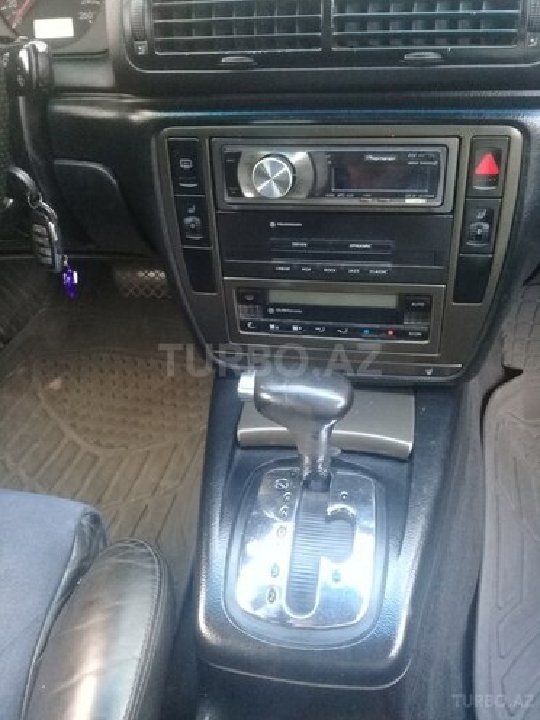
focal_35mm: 31
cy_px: 360
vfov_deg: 58.4
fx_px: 645
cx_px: 270
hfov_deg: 45.4
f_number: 2.2
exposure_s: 1/15
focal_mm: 3.3
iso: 200
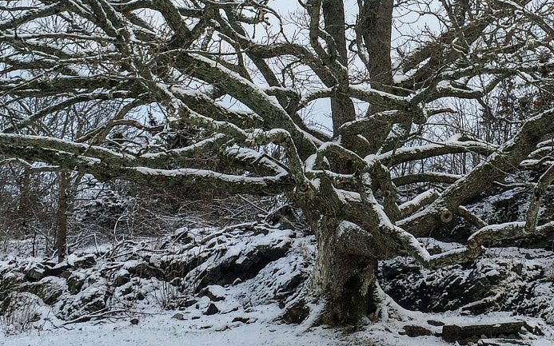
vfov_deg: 18.0
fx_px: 1072
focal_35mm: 71
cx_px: 409
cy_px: 24
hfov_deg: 28.6
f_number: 2.2
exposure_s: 1/345
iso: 32
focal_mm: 4.15
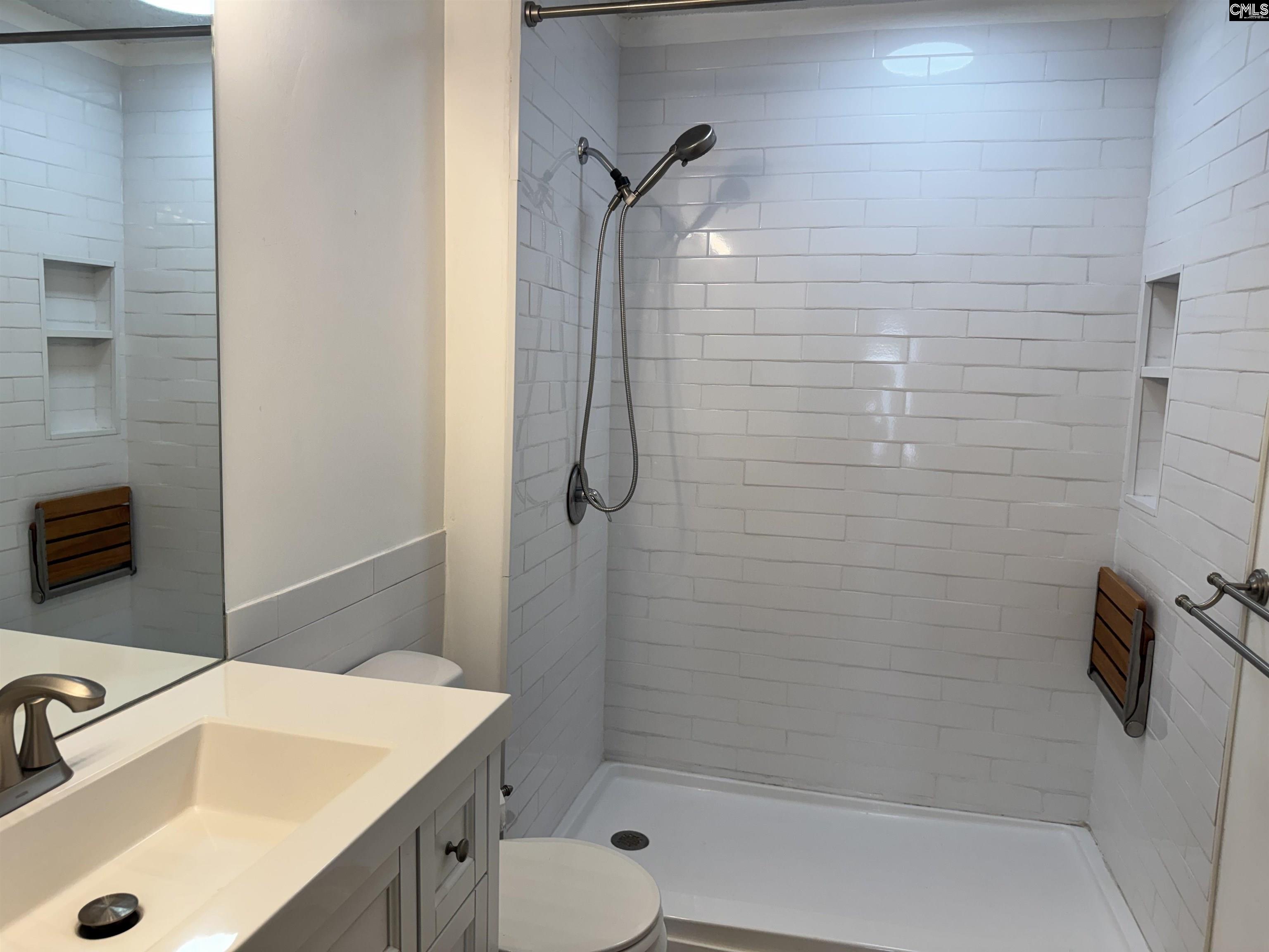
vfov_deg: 56.8
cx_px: 634
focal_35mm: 24
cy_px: 476
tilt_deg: -6.1
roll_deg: -2.4
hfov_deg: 71.6
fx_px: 880
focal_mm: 6.76
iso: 64
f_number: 1.78
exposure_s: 1/276
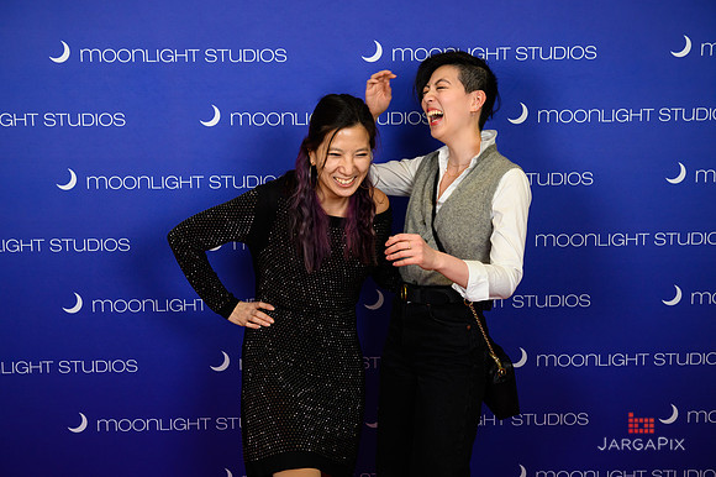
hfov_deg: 41.1
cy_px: 238
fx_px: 954
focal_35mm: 48
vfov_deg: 28.0
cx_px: 358
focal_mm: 48
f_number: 5
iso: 800
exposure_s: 1/200
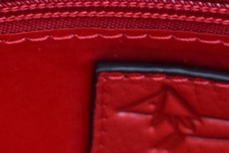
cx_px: 233
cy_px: 129
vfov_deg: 4.9
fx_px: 1801
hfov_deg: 7.2
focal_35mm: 283
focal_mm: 30
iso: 400
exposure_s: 1/125
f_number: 5.6
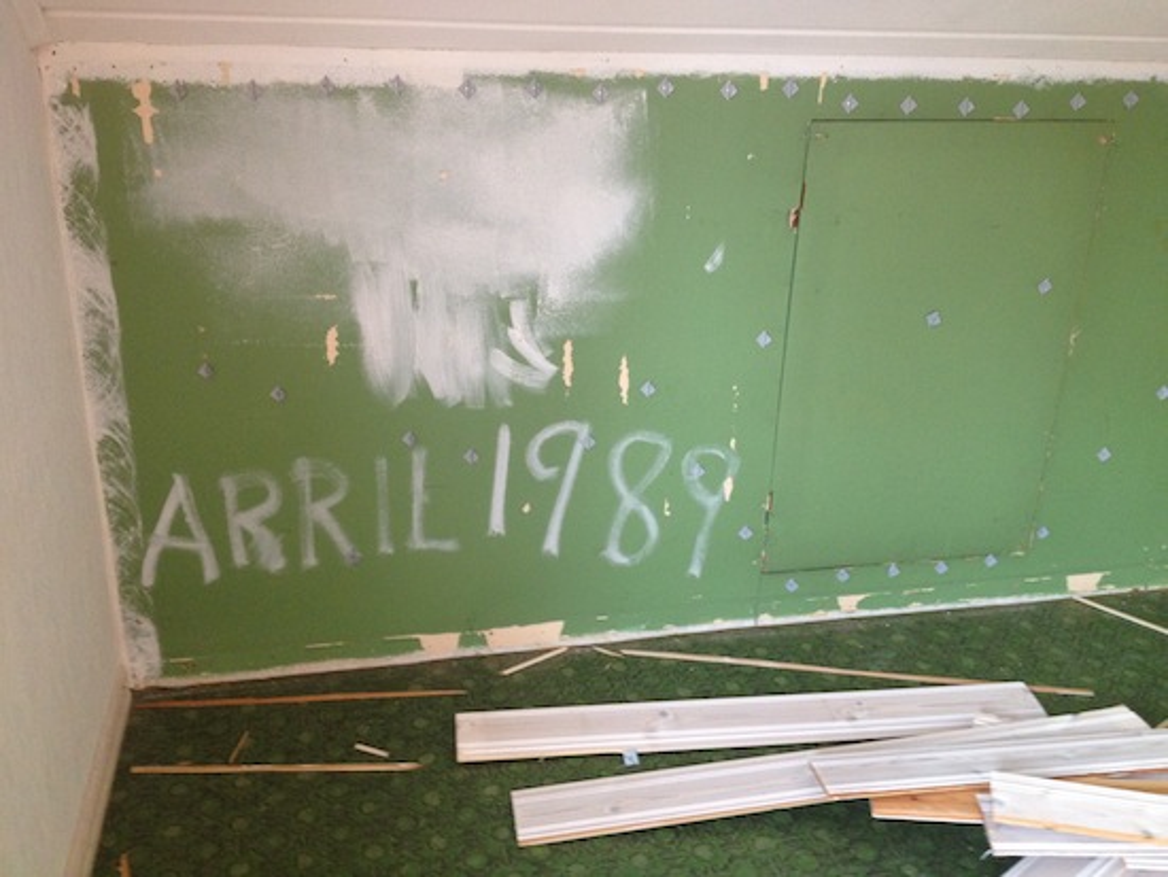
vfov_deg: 40.7
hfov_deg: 52.6
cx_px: 584
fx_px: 1181
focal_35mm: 35
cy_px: 438
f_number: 2.4
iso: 160
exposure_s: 1/20
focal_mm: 4.28
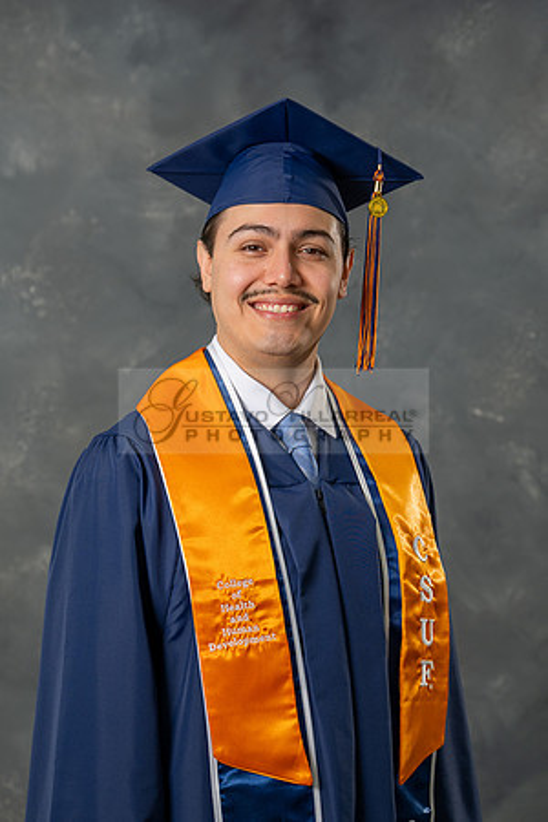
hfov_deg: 12.4
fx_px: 2514
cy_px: 394
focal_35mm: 110
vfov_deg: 18.6
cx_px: 311
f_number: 3.5
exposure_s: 1/200
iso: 200
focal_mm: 70
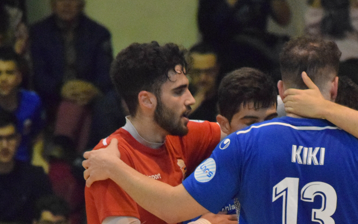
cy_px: 208
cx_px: 292
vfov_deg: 2.2
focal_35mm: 594
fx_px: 5795
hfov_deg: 3.5
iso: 6400
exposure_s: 1/200
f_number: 5.6
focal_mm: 200
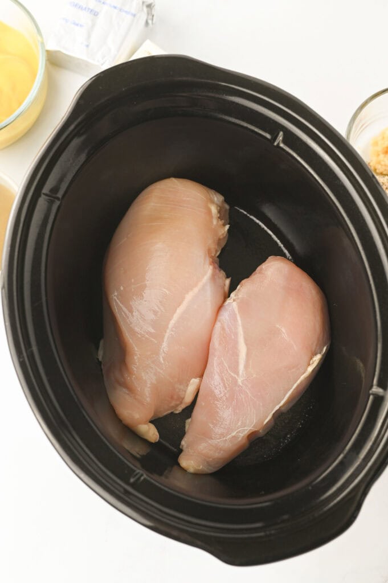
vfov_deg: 39.6
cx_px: 194
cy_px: 292
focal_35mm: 50
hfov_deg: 26.9
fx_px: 810
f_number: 5
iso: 800
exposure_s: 1/160
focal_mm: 50
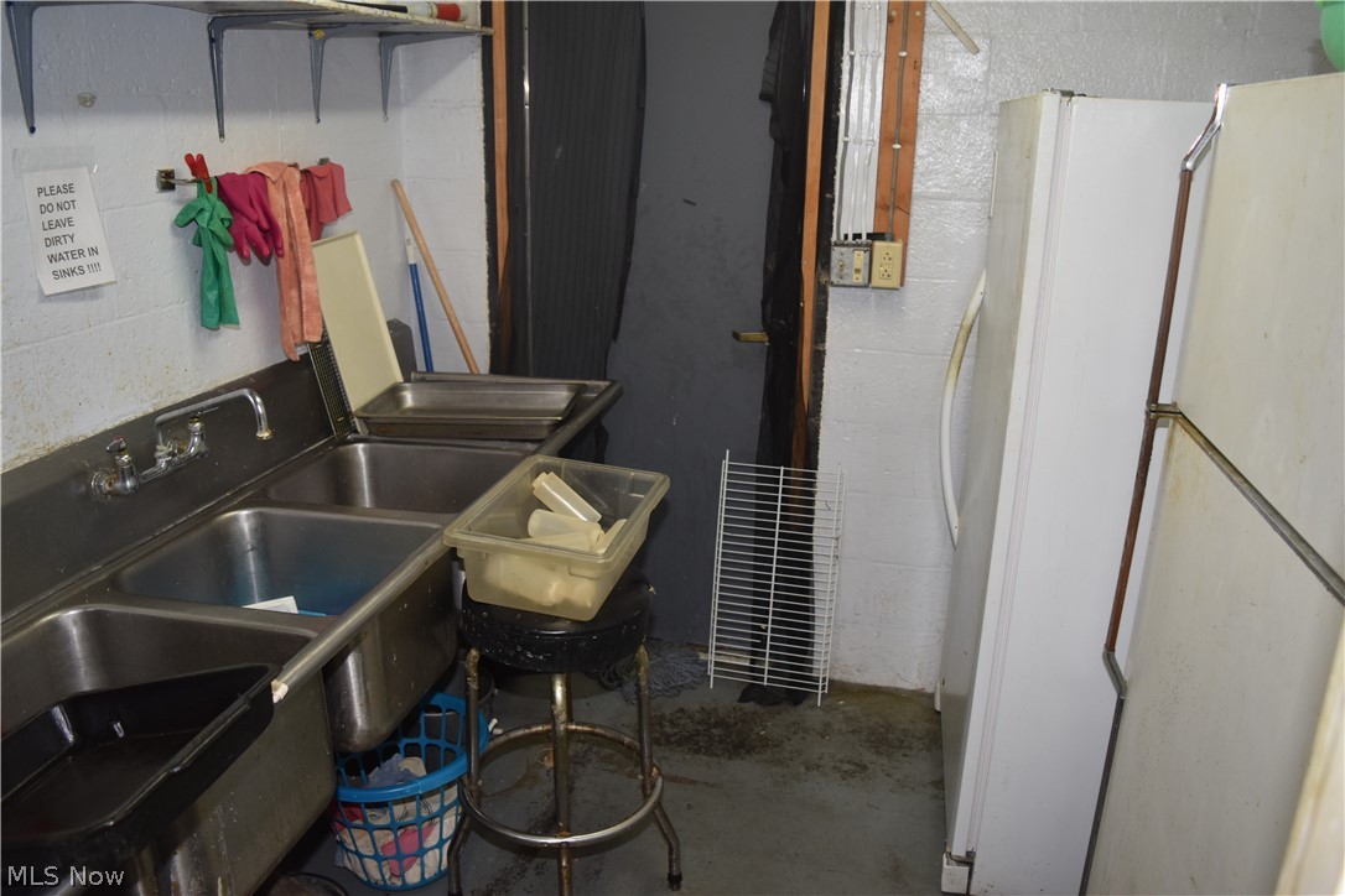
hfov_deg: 67.4
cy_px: 448
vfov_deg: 47.9
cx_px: 672
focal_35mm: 27
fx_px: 1009
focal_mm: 18
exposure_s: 1/60
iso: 720
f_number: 4
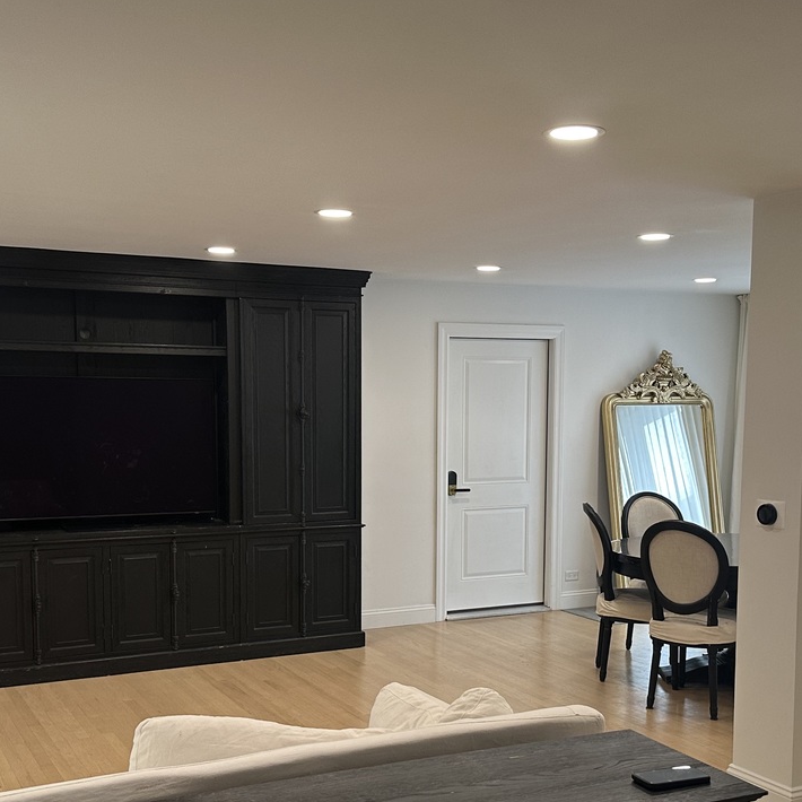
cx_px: 411
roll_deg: -0.2
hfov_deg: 39.2
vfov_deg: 38.9
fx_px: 1127
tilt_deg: -6.9
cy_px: 508
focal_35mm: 43
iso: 160
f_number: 1.78
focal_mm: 6.86
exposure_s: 1/60
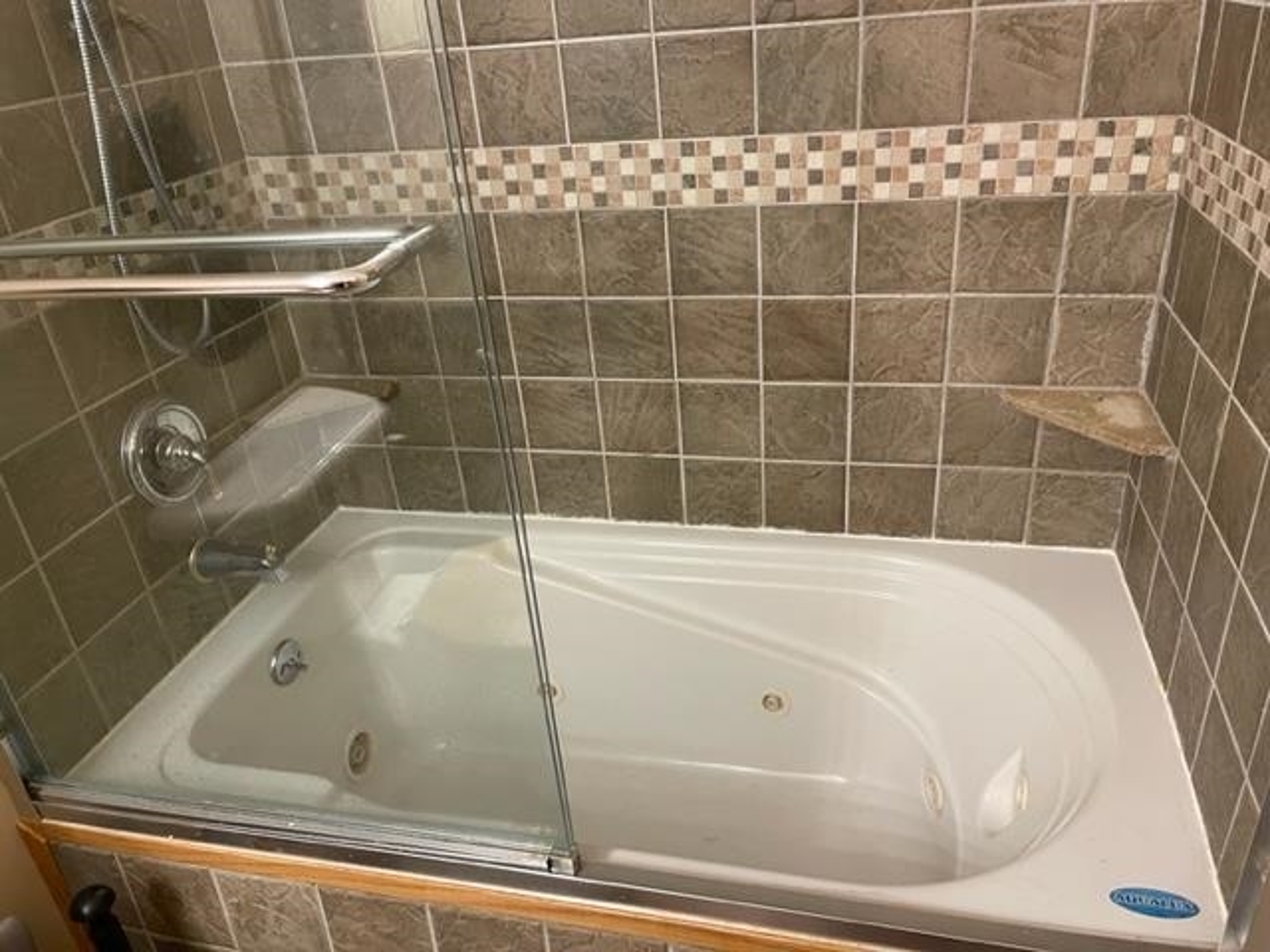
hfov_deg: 67.3
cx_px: 635
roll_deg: +4.6
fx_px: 954
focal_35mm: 26
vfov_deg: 53.1
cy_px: 476
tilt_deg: -27.5
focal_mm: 5.1
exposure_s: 1/60
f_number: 1.6
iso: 250
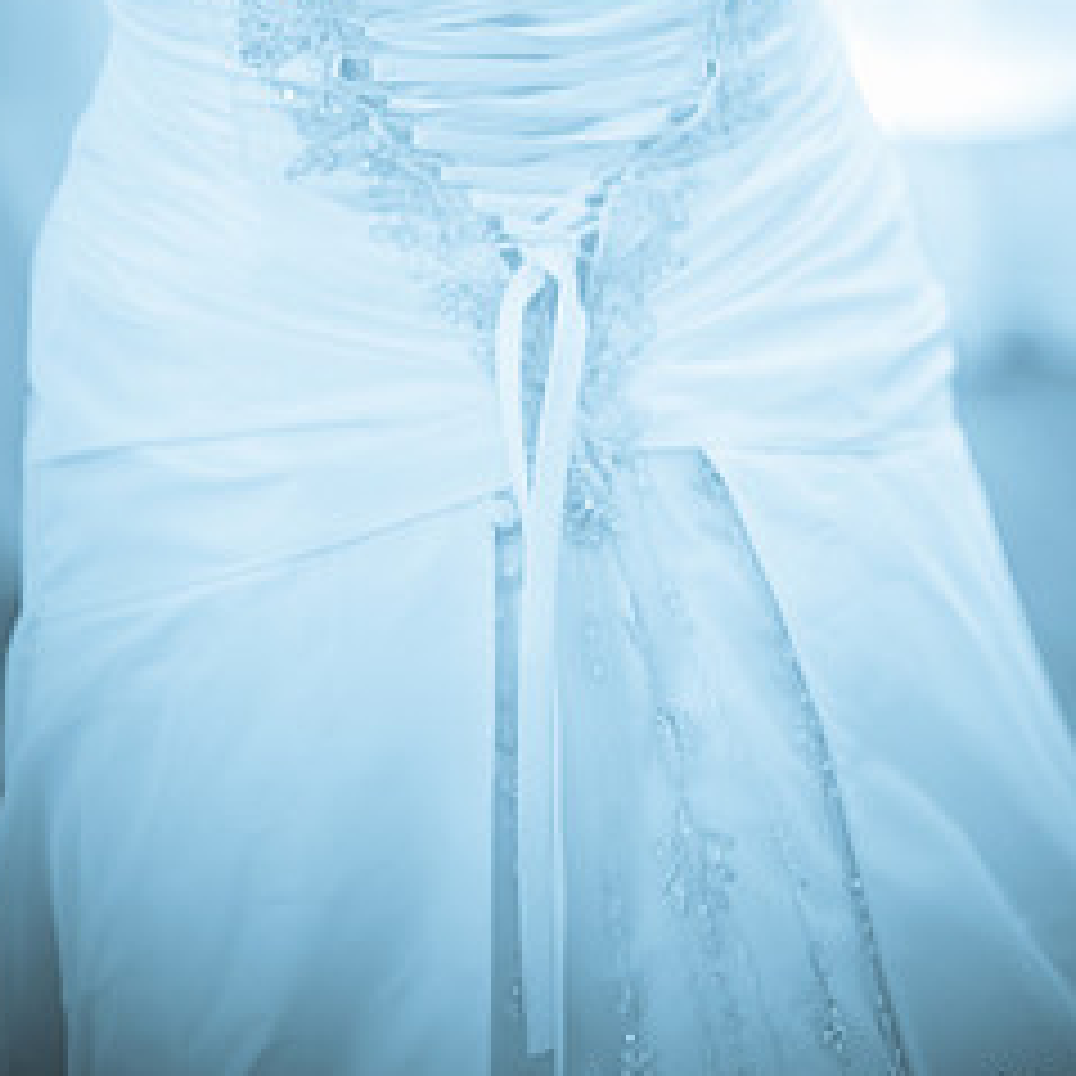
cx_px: 610
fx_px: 2813
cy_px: 153
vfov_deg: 21.3
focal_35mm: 80
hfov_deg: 21.6
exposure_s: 1/80
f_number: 1.4
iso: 1000
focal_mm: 50
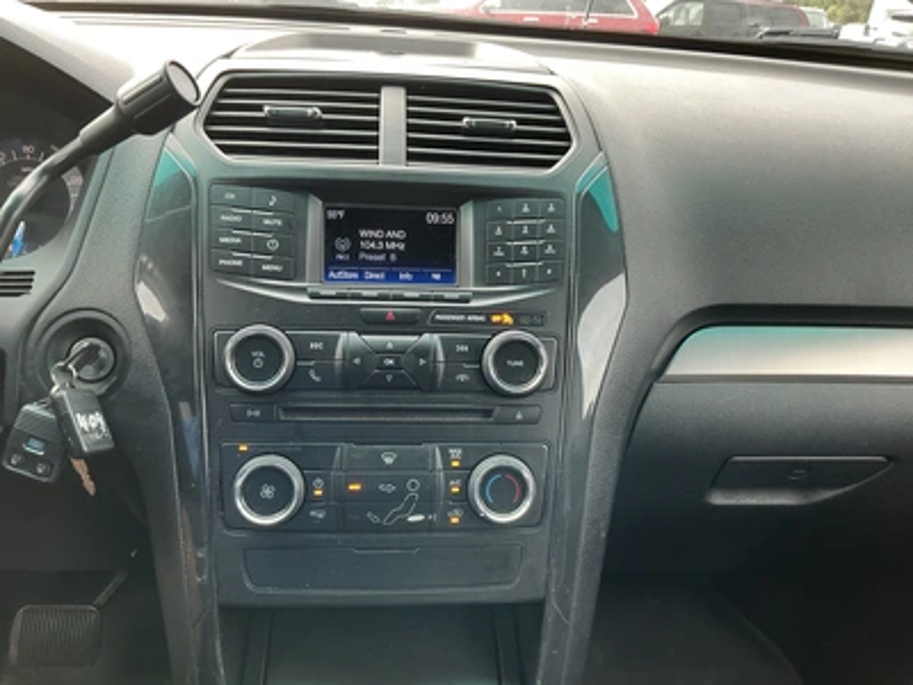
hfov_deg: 63.4
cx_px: 456
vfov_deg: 49.7
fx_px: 739
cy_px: 342
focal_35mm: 28
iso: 64
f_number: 1.8
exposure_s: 1/117
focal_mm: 3
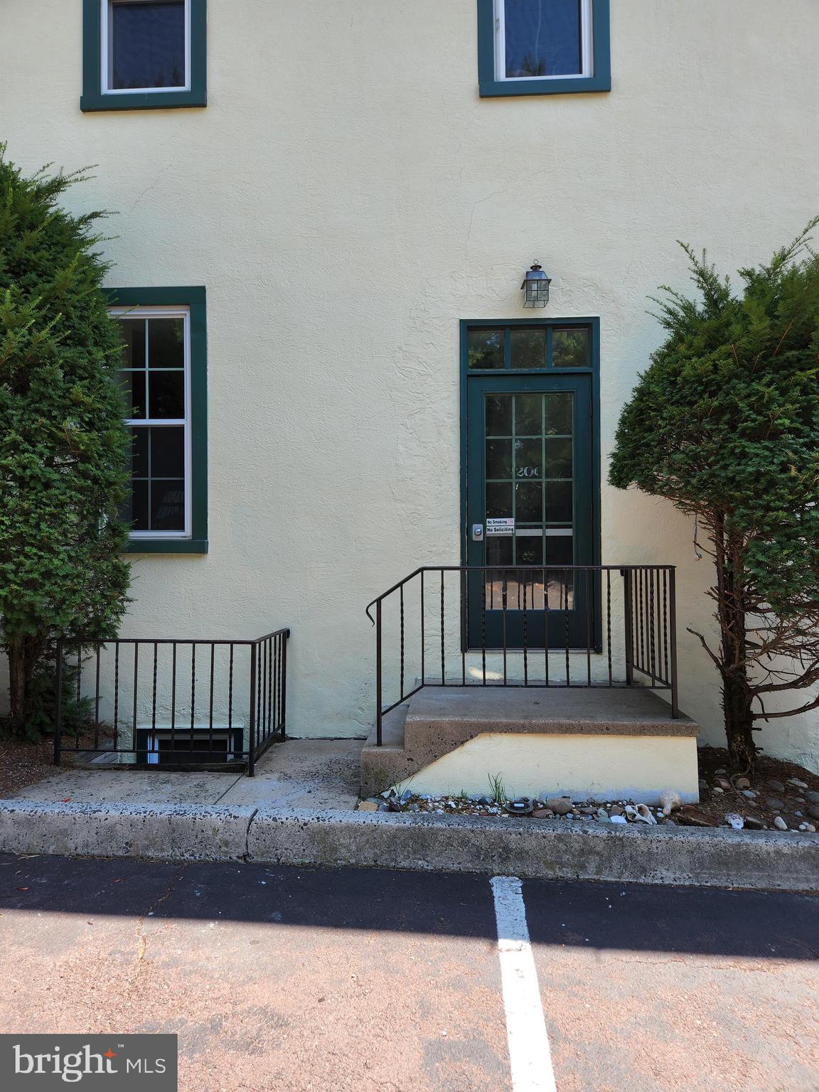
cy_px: 546
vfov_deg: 73.9
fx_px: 726
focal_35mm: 23
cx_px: 410
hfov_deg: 58.9
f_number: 1.8
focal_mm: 5.4
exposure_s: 1/281
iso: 20
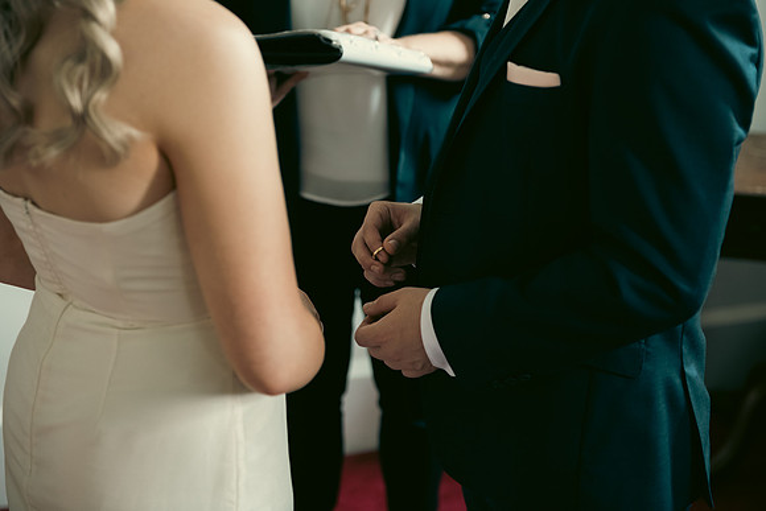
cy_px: 256
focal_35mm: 70
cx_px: 383
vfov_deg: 19.5
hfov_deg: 28.8
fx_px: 1490
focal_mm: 70
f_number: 3.5
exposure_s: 1/160
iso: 800
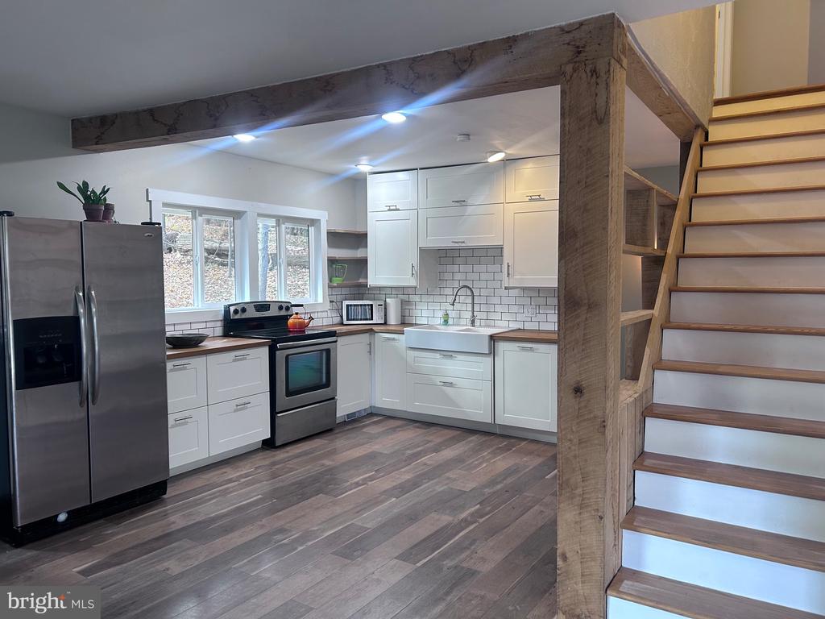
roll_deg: +0.3
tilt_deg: -2.2
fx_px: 620
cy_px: 310
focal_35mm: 26
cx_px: 412
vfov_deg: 53.1
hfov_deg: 67.3
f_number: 1.5
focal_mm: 5.7
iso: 100
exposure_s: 1/120
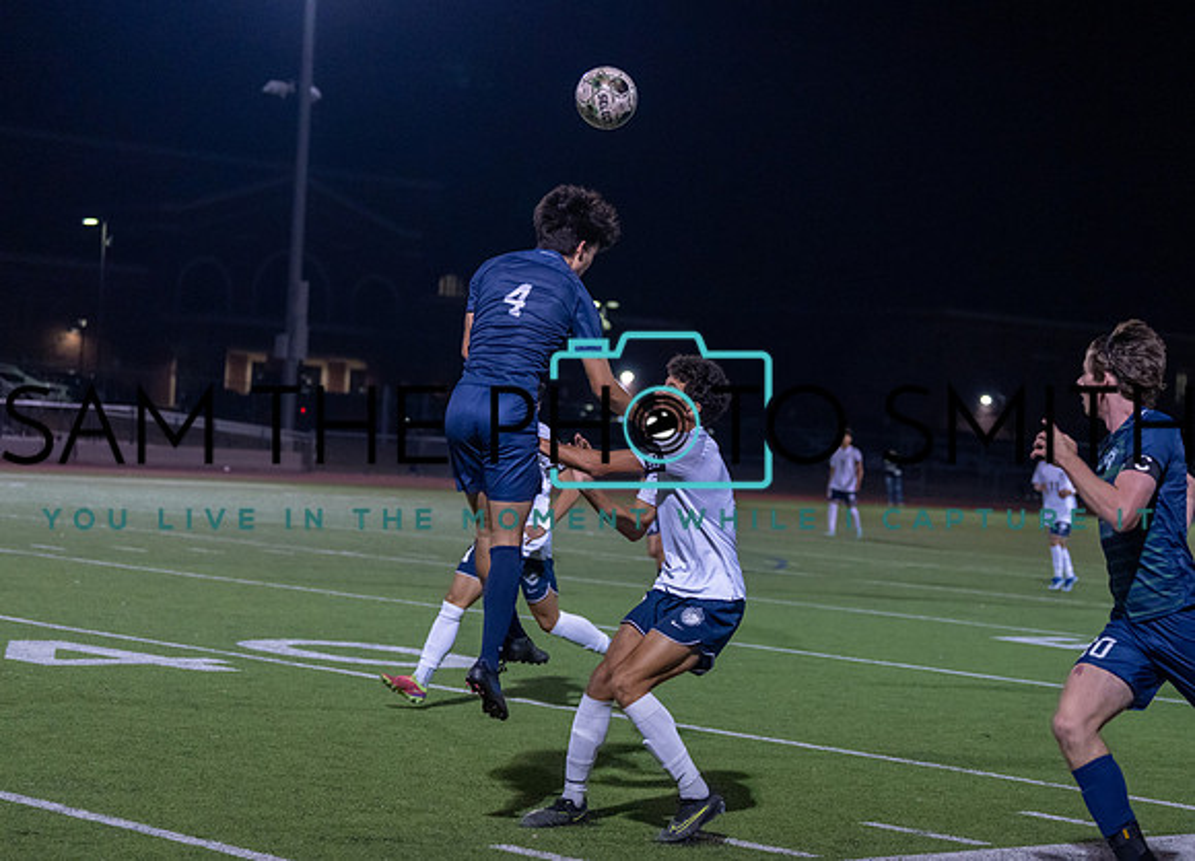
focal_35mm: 86
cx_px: 664
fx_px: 2926
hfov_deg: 23.1
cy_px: 431
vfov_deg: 16.7
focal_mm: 70
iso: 3200
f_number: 2.8
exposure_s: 1/1000
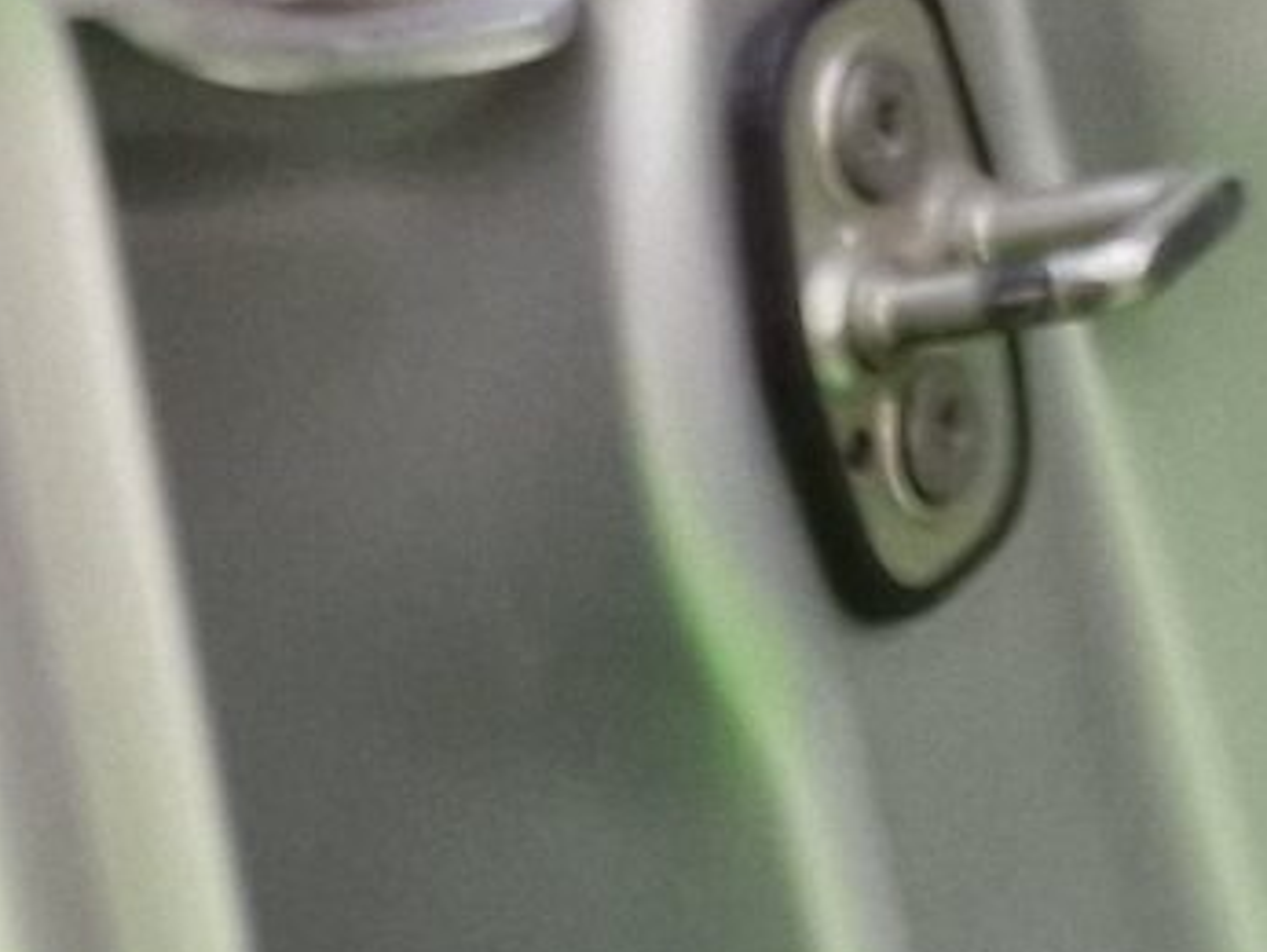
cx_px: 4299
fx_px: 6227
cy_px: -1399
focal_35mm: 170
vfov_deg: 8.0
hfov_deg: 8.7
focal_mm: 6.4
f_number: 1.8
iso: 200
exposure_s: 1/50
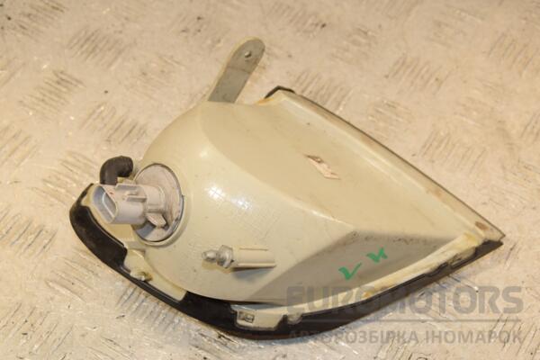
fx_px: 1305
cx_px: 270
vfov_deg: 15.7
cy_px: 180
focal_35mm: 87
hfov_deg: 23.4
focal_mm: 58
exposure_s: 1/200
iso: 800
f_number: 8
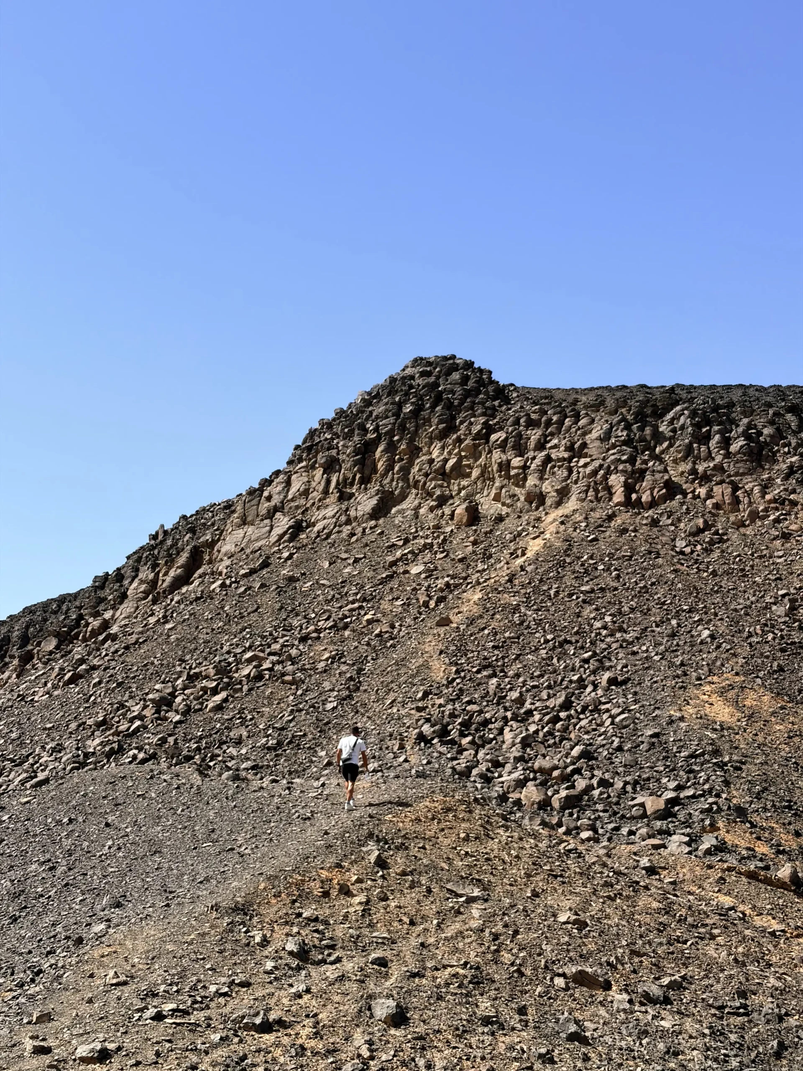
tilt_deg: +17.2
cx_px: 402
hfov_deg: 28.0
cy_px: 536
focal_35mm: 52
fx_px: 1608
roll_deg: +1.0
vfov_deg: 36.8
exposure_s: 1/2865
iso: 32
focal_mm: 5.96
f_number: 1.6
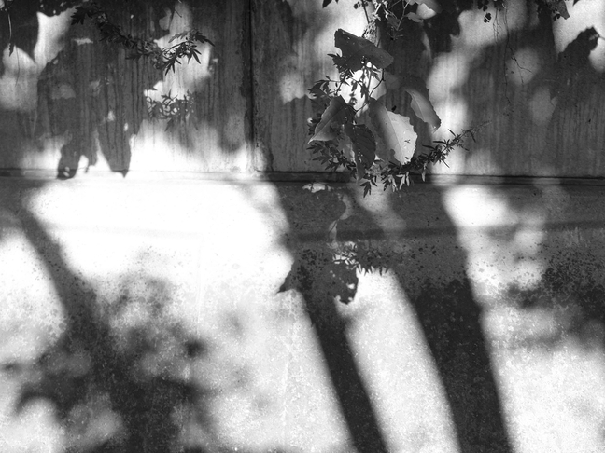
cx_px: 460
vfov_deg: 20.1
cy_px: 314
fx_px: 1276
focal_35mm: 73
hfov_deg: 26.3
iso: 320
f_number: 2.8
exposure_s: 1/500
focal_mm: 27
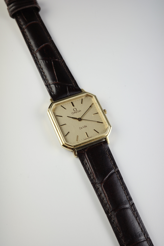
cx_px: 82
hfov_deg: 33.4
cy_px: 123
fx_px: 273
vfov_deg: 48.5
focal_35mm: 40
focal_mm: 26
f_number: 6.3
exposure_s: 1/50
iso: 200
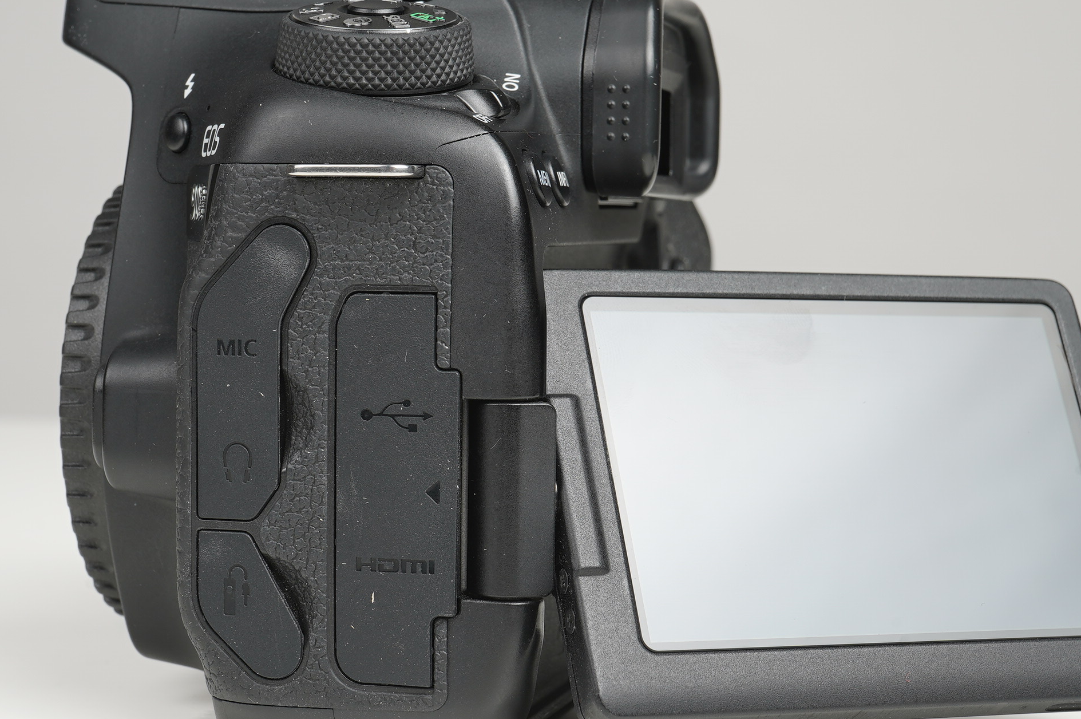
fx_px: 2580
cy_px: 332
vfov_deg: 15.9
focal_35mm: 86
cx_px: 538
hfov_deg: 23.7
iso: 160
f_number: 14
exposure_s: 1/160
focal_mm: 54
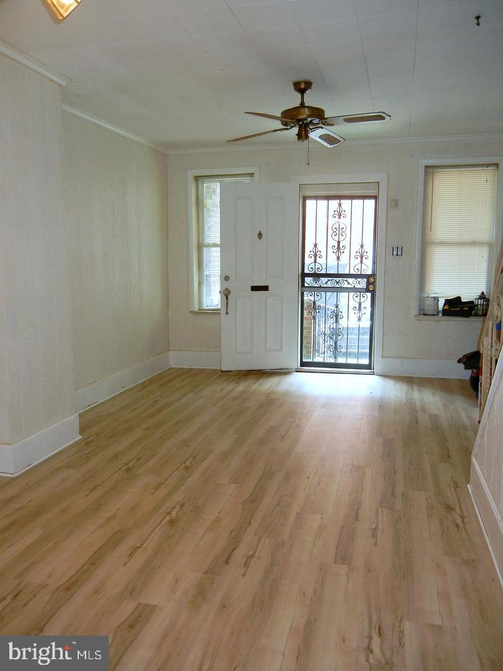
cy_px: 336
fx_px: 581
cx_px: 252
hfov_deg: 46.8
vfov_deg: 60.0
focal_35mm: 30
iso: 160
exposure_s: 1/30.1
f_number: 3.5
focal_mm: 5.4
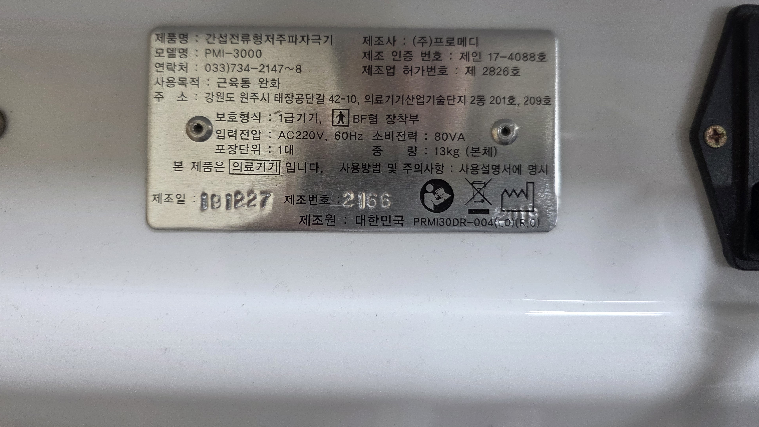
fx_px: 523
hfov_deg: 71.9
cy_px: 153
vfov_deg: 43.9
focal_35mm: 26
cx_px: 367
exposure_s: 1/120
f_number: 1.7
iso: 200
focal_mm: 6.3
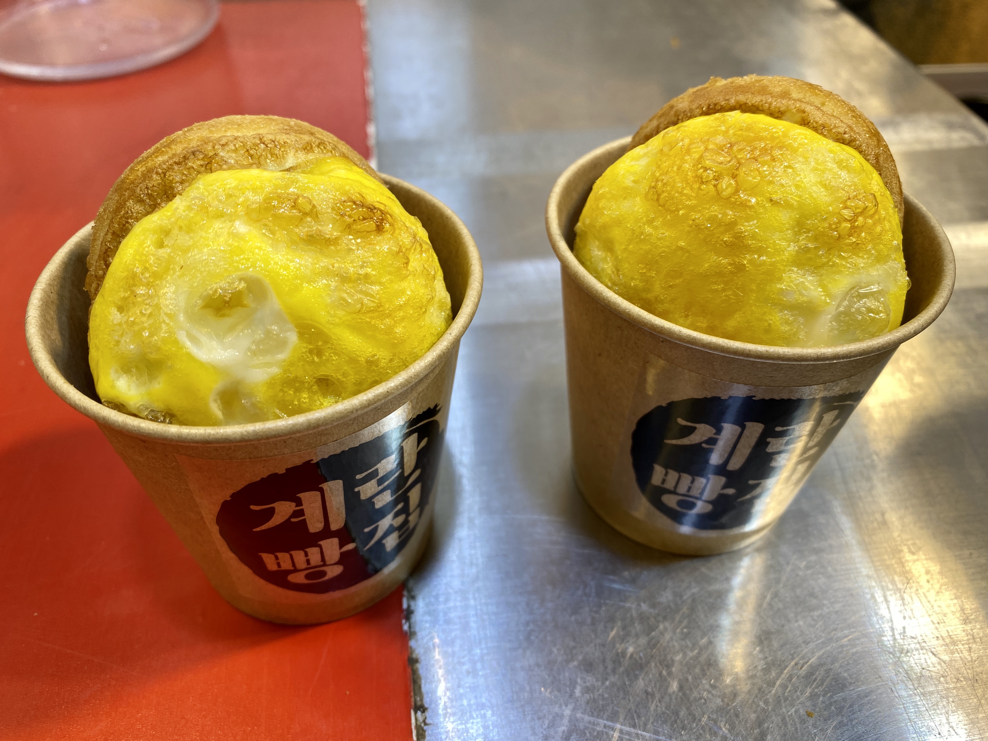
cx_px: 494
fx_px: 742
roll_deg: -1.5
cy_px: 370
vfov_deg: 53.1
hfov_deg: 67.3
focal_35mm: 26
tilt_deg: -44.0
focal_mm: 4.25
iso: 40
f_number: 1.8
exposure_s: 1/120
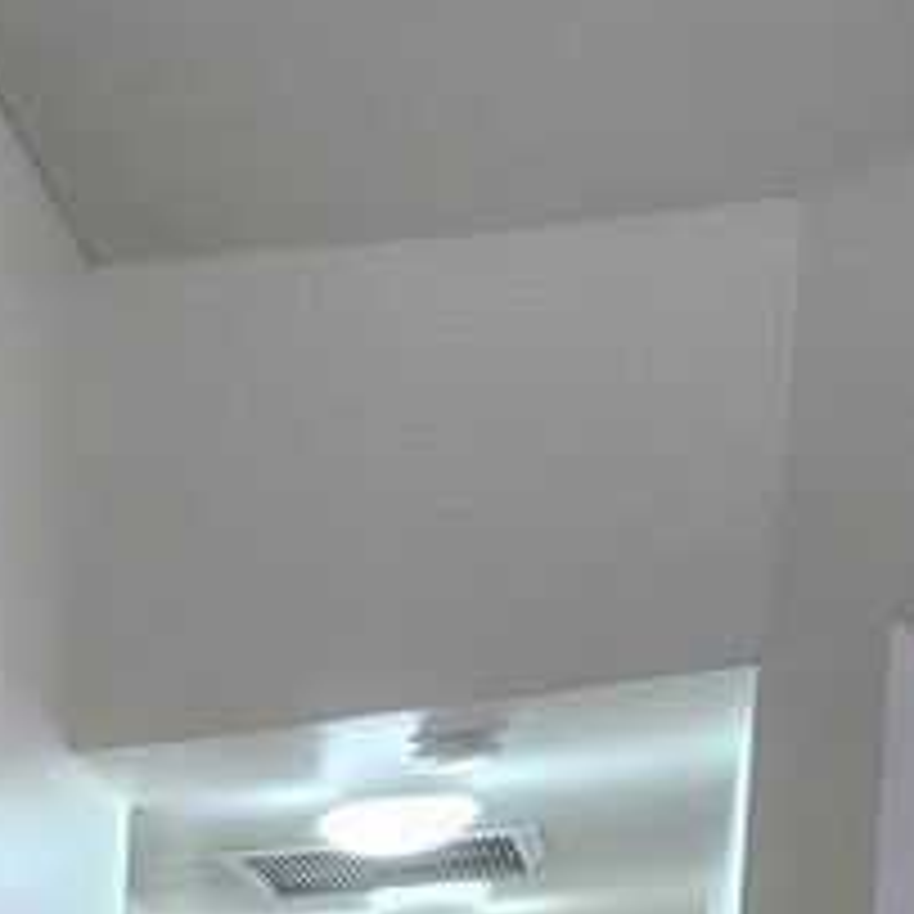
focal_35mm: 58
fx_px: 1733
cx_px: -1328
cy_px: 1355
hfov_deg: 14.8
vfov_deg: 23.7
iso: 320
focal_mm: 2.2
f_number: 2.2
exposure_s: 1/60
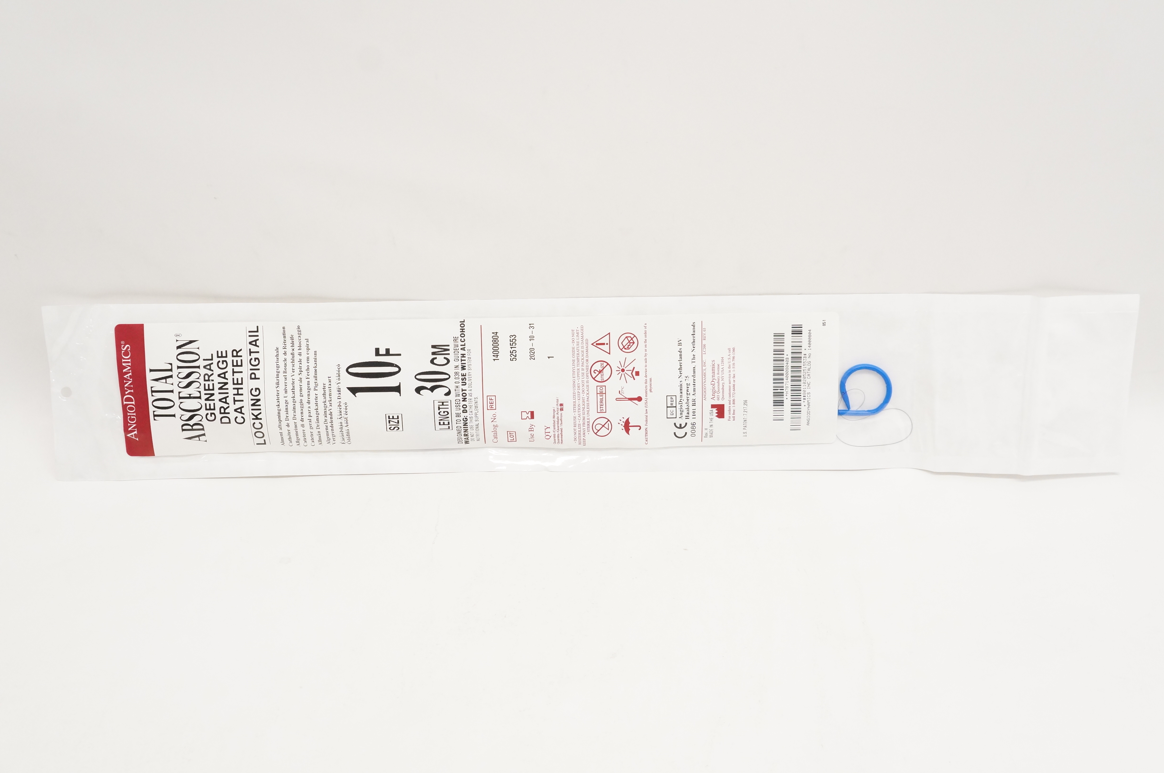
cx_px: 582
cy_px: 386
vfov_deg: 32.9
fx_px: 1308
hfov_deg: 48.0
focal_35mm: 40
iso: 1600
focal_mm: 27
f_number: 7.1
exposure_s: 1/200
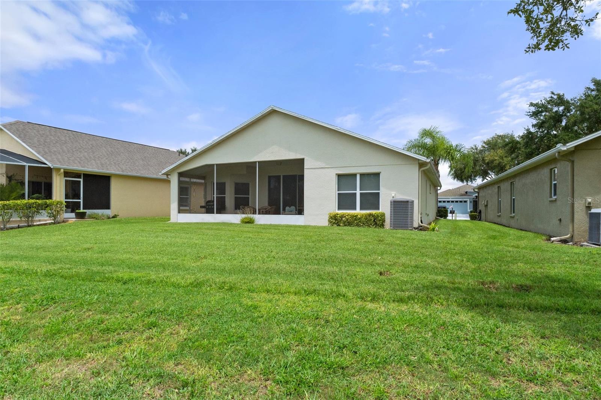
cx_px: 300
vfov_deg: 59.5
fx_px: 350
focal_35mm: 21
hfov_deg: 81.2
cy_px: 200
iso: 640
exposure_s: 1/1000
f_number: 8
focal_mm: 14
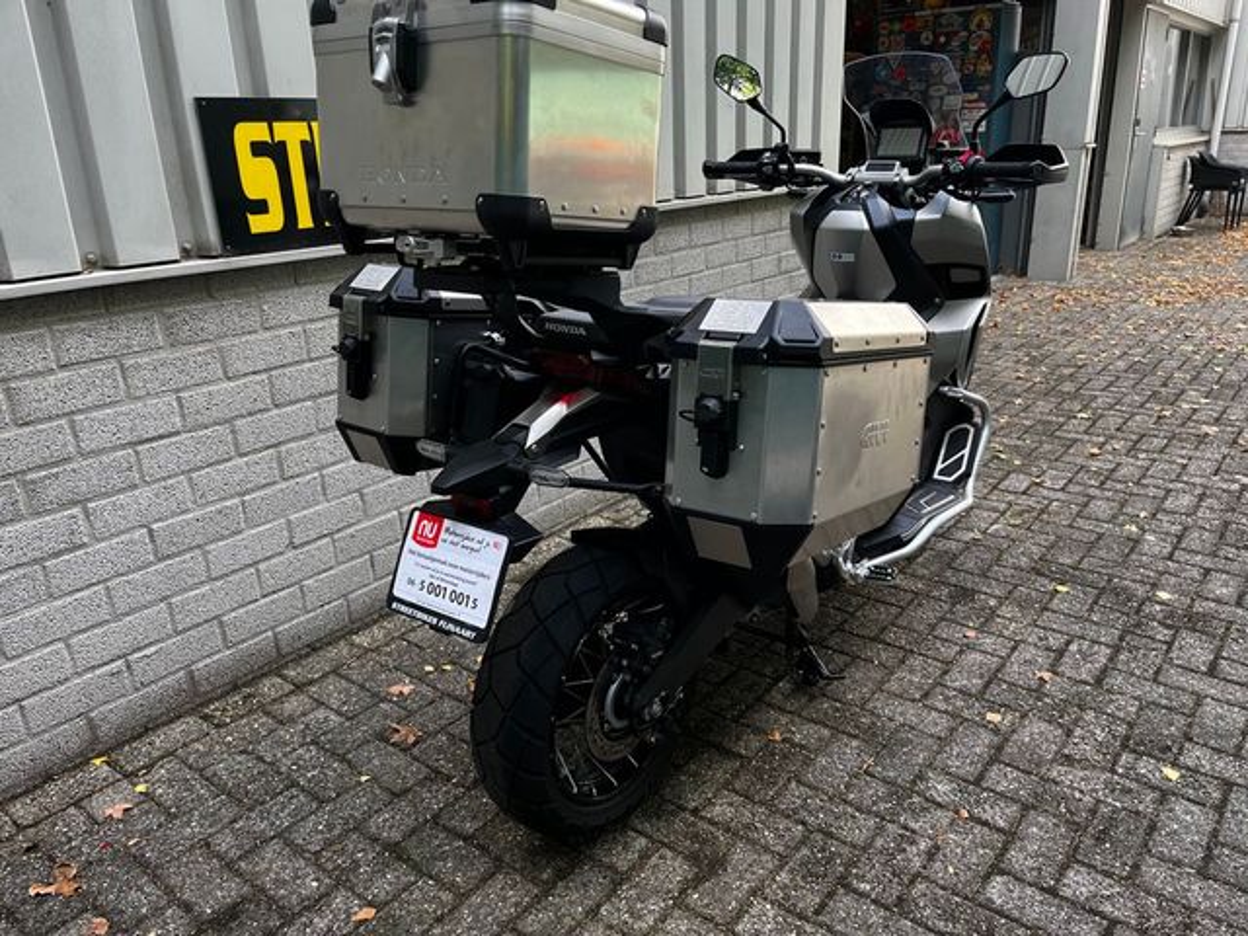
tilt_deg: -20.2
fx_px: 937
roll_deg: +2.1
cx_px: 624
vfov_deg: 53.1
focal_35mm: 26
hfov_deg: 67.3
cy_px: 468
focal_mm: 5.1
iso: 40
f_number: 1.6
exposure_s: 1/173
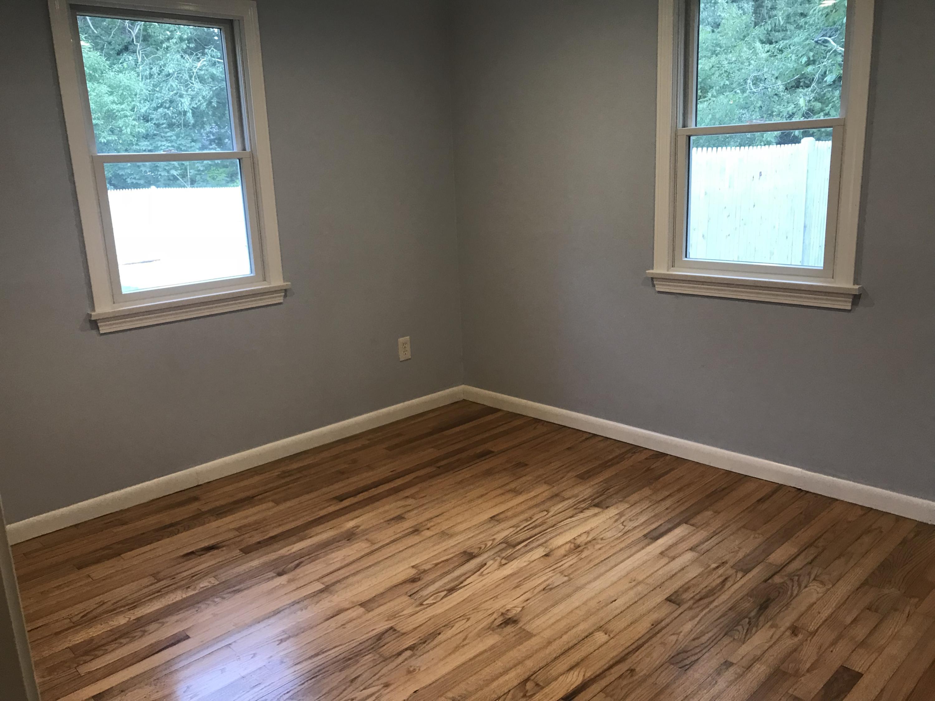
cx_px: 468
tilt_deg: -12.4
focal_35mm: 28
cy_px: 350
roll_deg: +1.9
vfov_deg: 49.7
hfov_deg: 63.4
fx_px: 756
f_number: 1.8
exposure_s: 1/30
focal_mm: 3.99
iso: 25
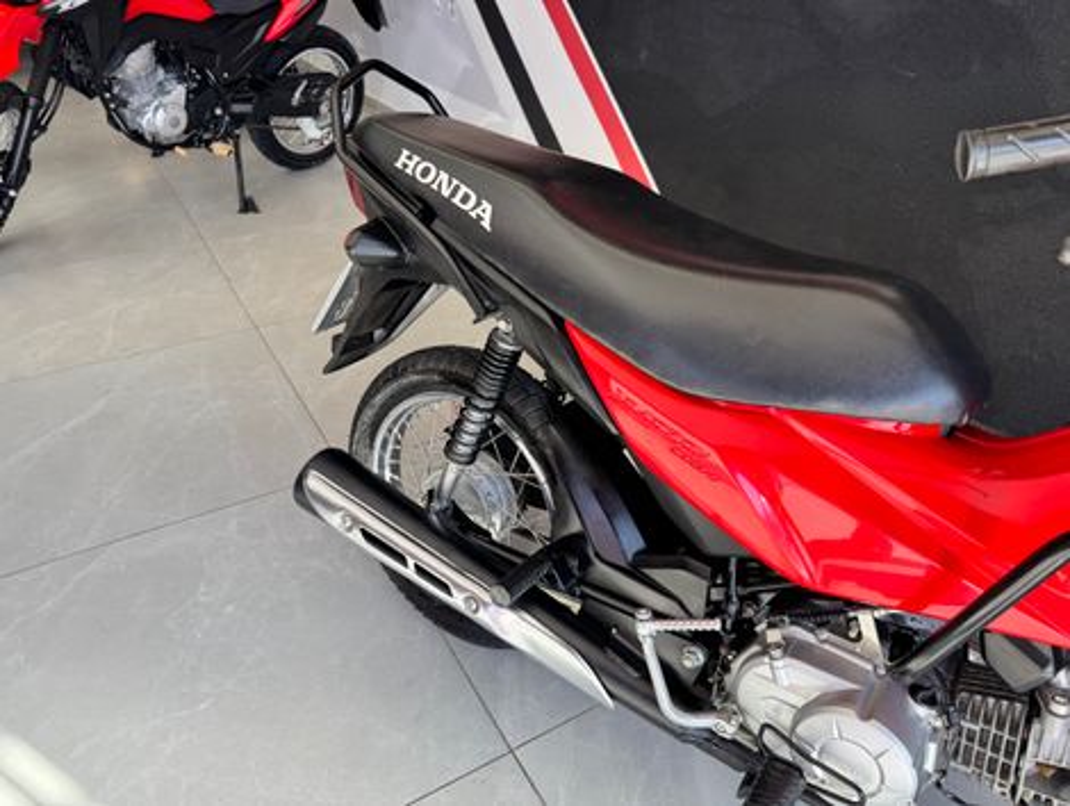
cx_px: 535
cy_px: 403
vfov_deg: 56.9
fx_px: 743
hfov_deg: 71.5
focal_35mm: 24
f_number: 1.78
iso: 64
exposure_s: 1/151
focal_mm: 6.76
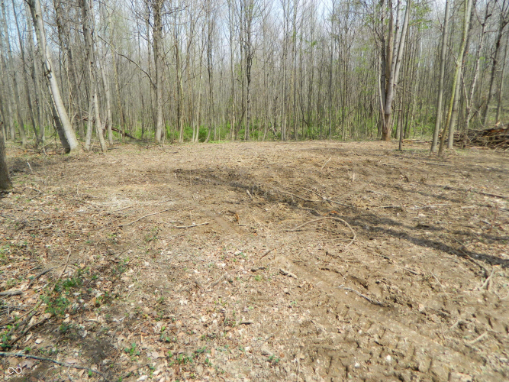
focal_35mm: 25
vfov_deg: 54.9
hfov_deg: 69.4
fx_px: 368
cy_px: 191
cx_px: 254
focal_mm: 4.5
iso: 80
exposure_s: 1/640
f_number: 3.1
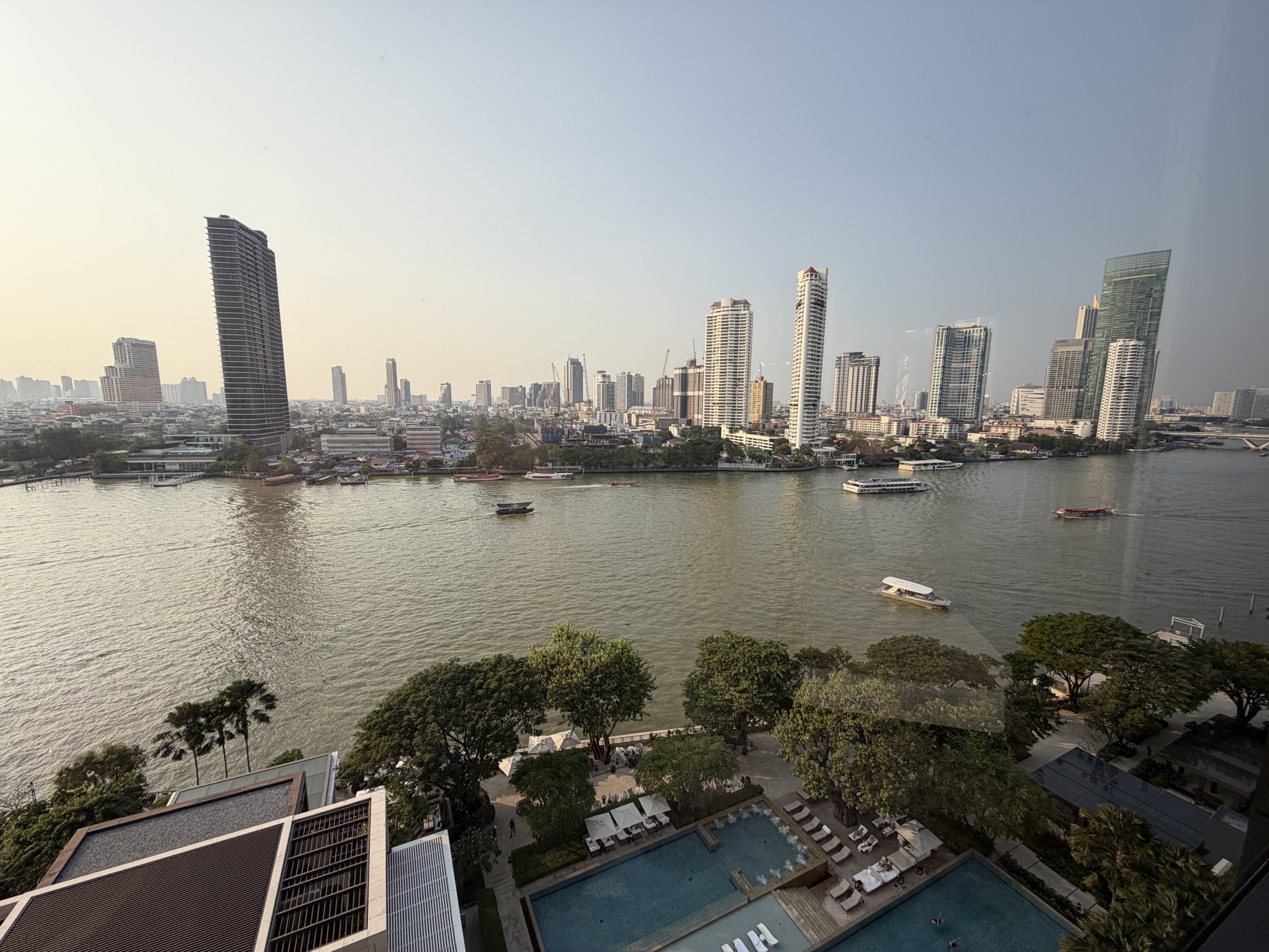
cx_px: 634
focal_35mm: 14
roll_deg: -0.2
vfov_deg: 85.7
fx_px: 513
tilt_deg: -9.0
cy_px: 476
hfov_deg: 102.1
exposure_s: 1/335
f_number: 2.2
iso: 50
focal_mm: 2.22
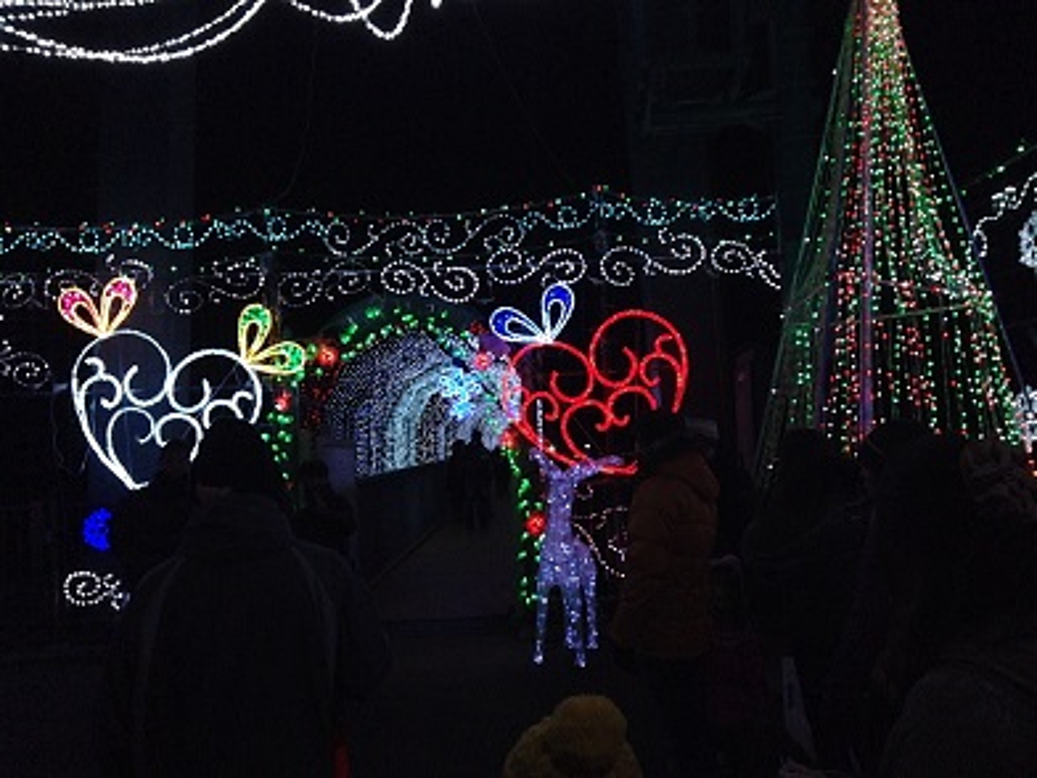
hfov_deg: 55.4
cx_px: 518
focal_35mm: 33
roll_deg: +1.6
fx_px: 989
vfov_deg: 42.9
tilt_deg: +3.8
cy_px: 389
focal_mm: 4.12
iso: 320
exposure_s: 1/100
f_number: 2.4
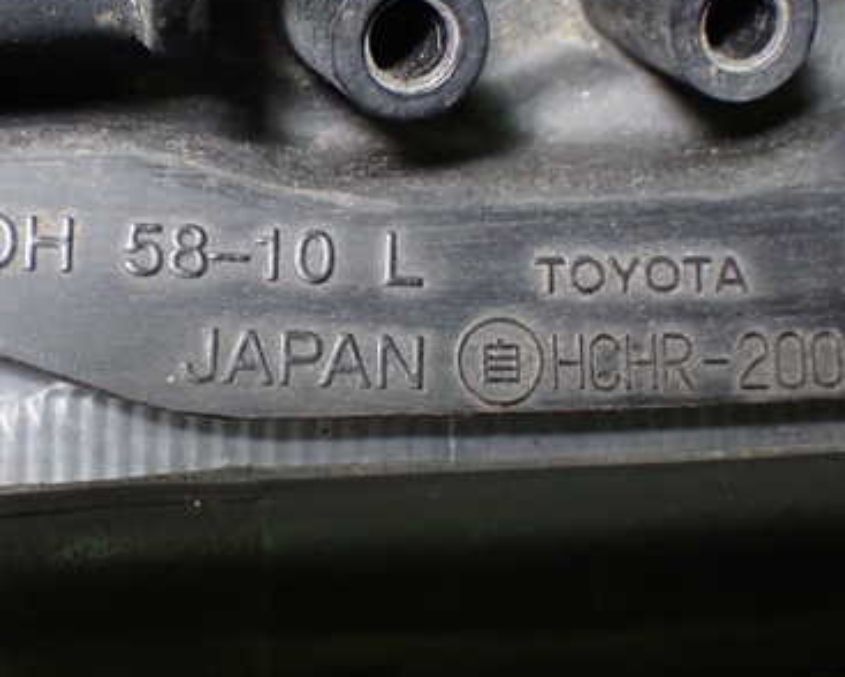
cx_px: 322
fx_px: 1877
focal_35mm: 75
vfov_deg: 20.4
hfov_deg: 25.3
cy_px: 336
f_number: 3.1
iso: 800
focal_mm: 8.4
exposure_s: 1/125
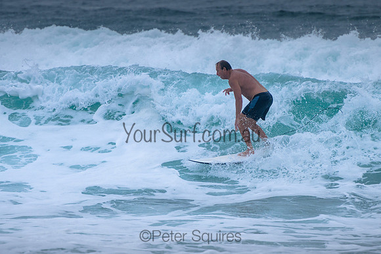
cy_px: 134
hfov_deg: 3.7
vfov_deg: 2.5
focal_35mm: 550
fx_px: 5823
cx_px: 209
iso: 250
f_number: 5.6
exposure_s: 1/2000
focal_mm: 400
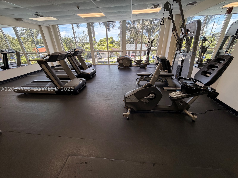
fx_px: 96
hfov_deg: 102.1
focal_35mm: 14
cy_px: 89
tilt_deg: -25.3
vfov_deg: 85.7
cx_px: 119
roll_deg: +2.6
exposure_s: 1/120
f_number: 2.2
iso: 160
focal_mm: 2.22
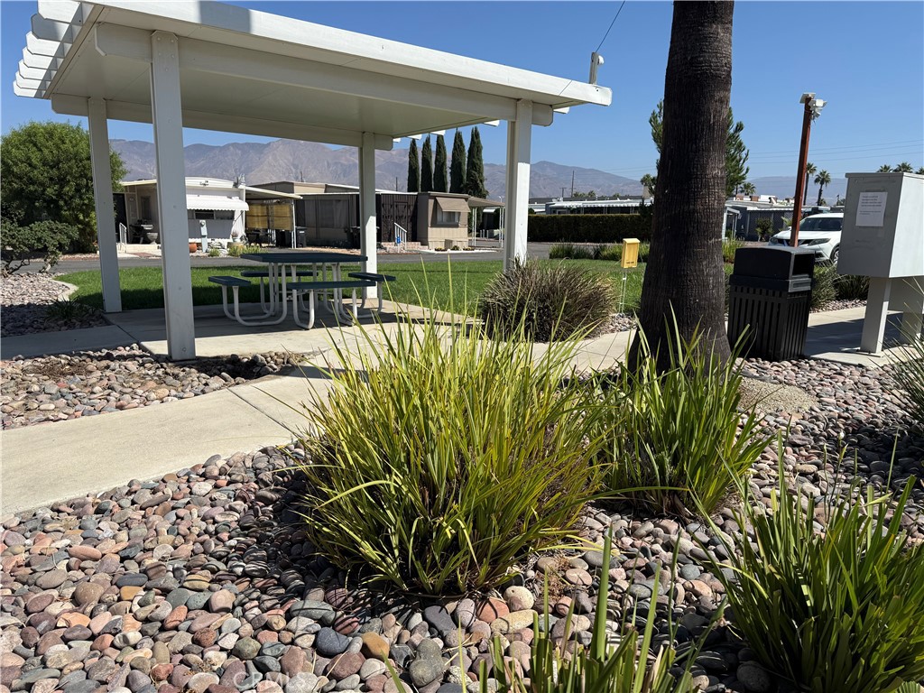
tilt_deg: -10.3
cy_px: 346
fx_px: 641
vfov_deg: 56.8
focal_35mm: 24
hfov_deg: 71.6
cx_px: 462
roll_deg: -0.9
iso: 80
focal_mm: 6.76
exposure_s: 1/5319
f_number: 1.78
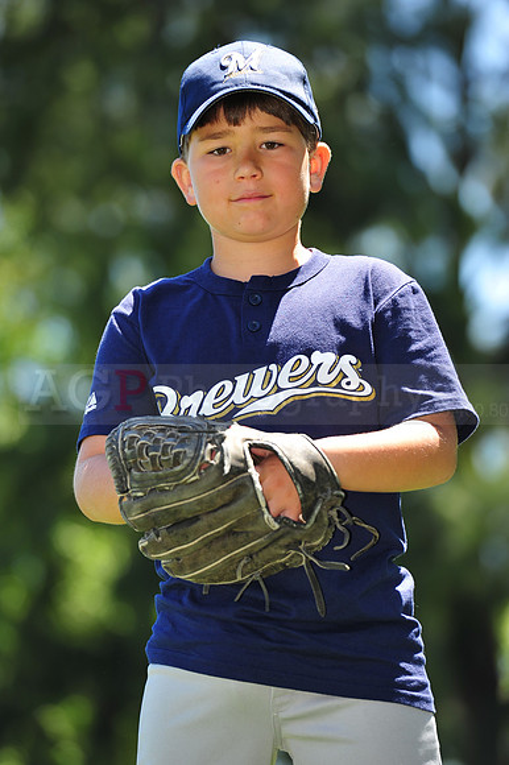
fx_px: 4246
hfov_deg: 6.9
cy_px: 382
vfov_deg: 10.3
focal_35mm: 200
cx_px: 254
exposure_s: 1/400
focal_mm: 200
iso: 200
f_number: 4
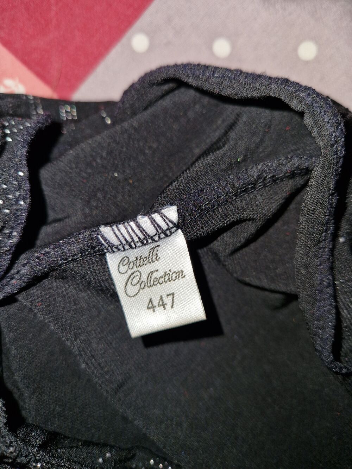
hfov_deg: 58.9
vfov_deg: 73.9
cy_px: 234
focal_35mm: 23
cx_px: 176
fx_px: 312
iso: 160
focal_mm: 5.4
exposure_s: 1/100
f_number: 1.8
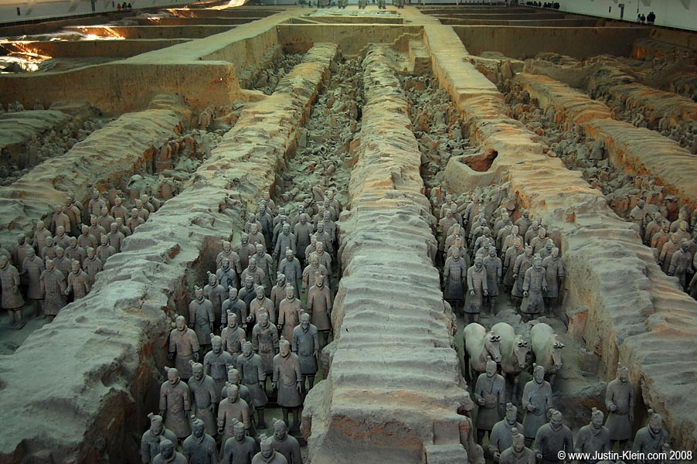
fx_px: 755
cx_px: 348
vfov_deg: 34.2
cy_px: 232
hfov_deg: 49.6
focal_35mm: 39
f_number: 4
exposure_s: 1/50
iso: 200
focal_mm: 26
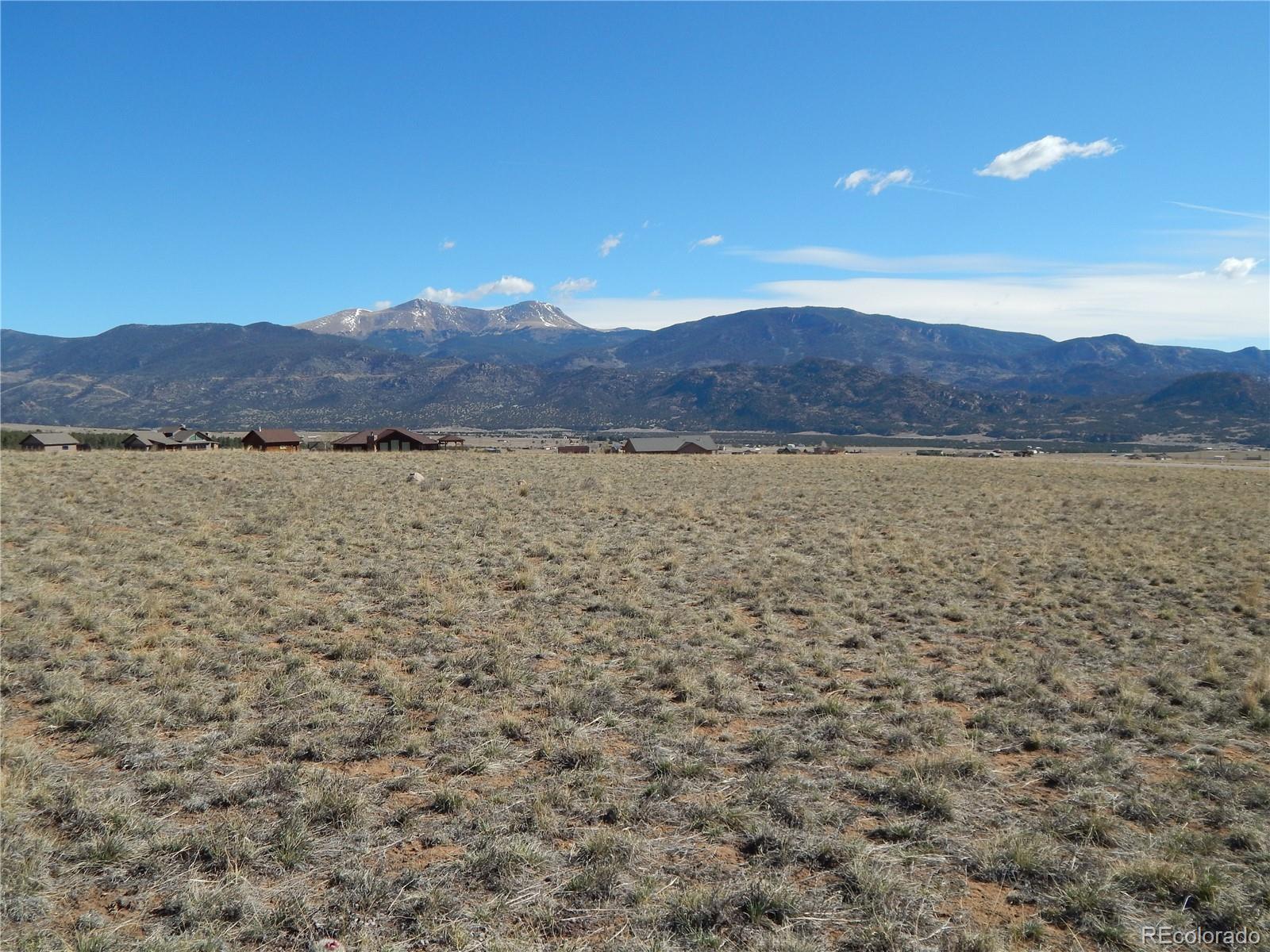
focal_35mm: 31
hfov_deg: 58.4
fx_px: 1137
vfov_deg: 45.4
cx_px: 635
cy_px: 476
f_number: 6.5
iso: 125
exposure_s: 1/500
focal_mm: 5.6
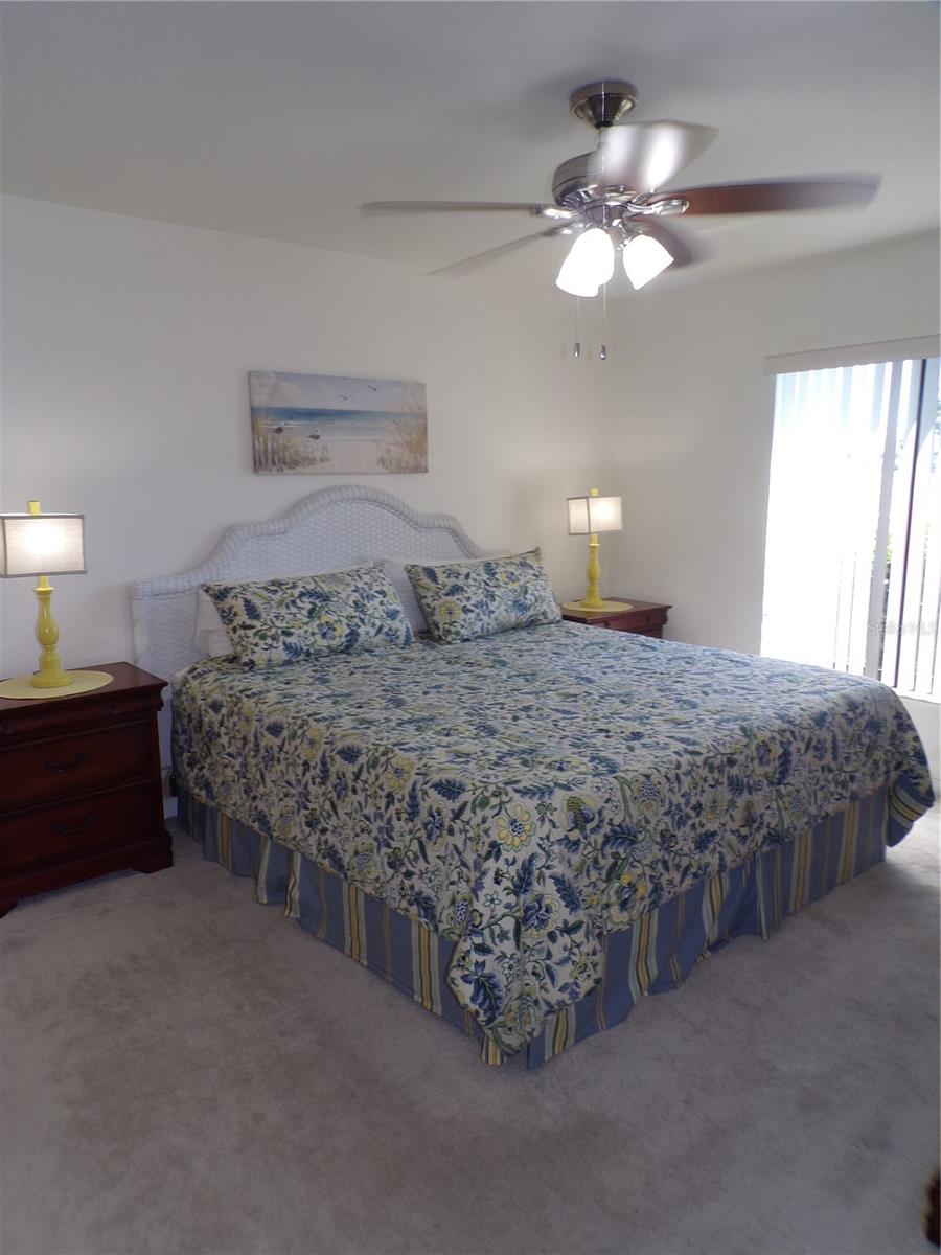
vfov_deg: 71.6
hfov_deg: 56.8
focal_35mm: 24
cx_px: 470
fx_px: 870
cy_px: 628
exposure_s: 1/38
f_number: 4.3
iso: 80
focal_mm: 4.3
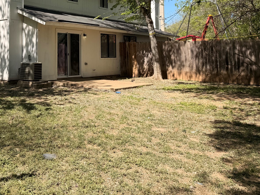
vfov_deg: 33.3
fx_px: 316
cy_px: 38
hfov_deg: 42.2
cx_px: 42
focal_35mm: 42
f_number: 1.78
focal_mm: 6.76
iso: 80
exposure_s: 1/3584
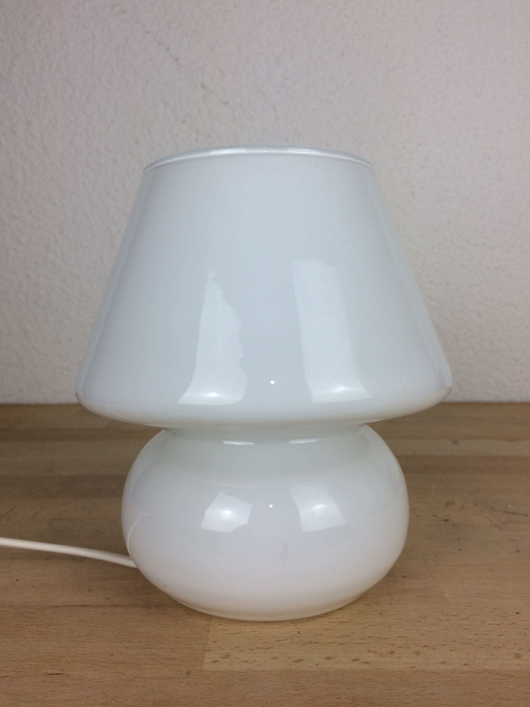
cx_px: 265
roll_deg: +1.3
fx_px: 592
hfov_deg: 48.2
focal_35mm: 29
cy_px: 354
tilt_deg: -7.7
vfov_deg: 61.7
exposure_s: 1/118
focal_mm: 4.15
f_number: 2.2
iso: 32
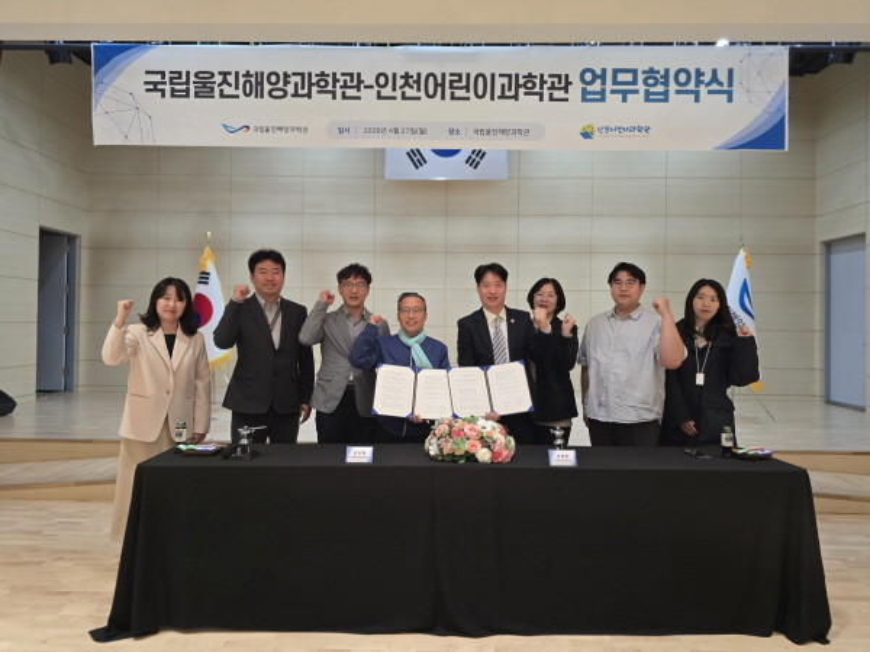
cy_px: 326
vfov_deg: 58.9
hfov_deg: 73.9
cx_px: 435
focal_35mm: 23
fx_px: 578
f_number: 1.7
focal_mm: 6.3
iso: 500
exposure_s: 1/120
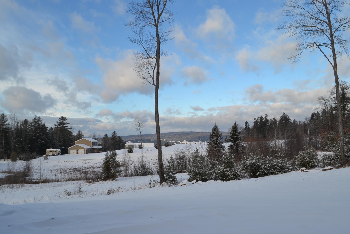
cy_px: 113
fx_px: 272
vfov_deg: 46.4
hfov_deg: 65.5
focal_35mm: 28
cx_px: 181
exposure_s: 1/200
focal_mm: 18
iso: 100
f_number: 7.1
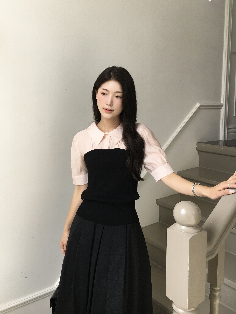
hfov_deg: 48.2
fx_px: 264
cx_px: 118
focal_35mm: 29
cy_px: 157
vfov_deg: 61.7
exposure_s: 1/120
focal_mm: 4.15
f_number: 2.2
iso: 25
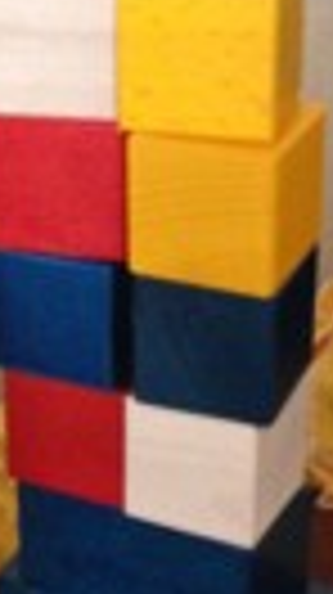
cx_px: 86
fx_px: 1936
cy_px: 436
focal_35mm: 123
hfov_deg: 9.8
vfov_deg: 17.4
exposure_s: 1/15
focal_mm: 4.13
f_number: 2.4
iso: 640
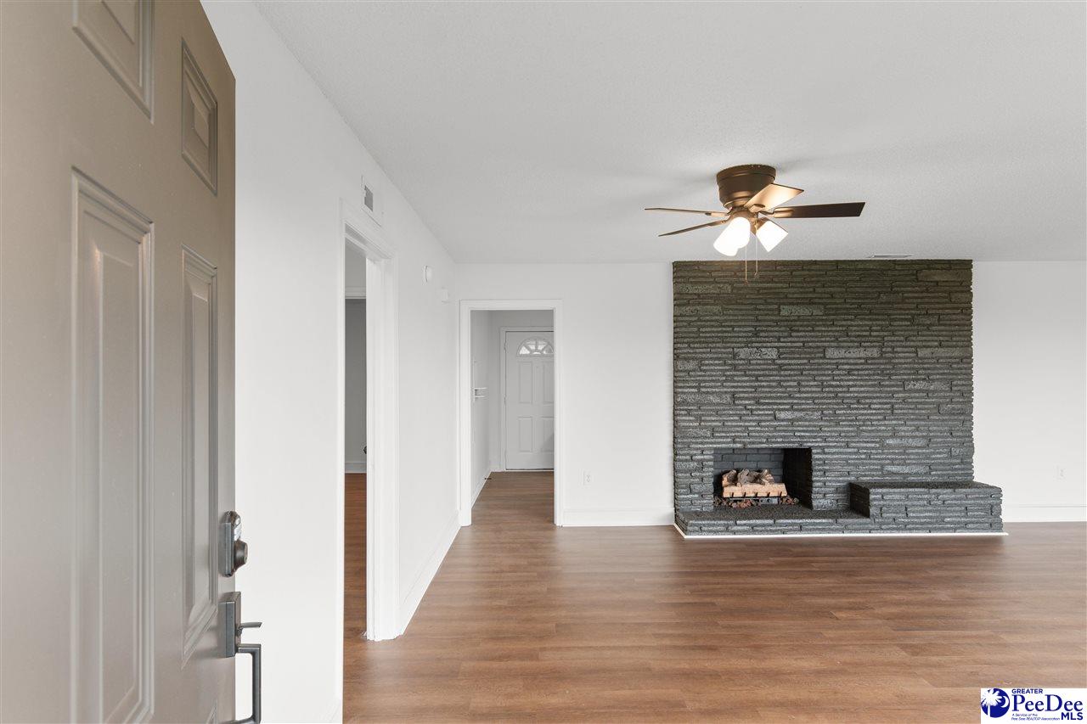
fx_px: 574
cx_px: 544
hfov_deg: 86.9
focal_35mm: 19
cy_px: 362
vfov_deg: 64.5
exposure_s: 1/5
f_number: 5
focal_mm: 13
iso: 100
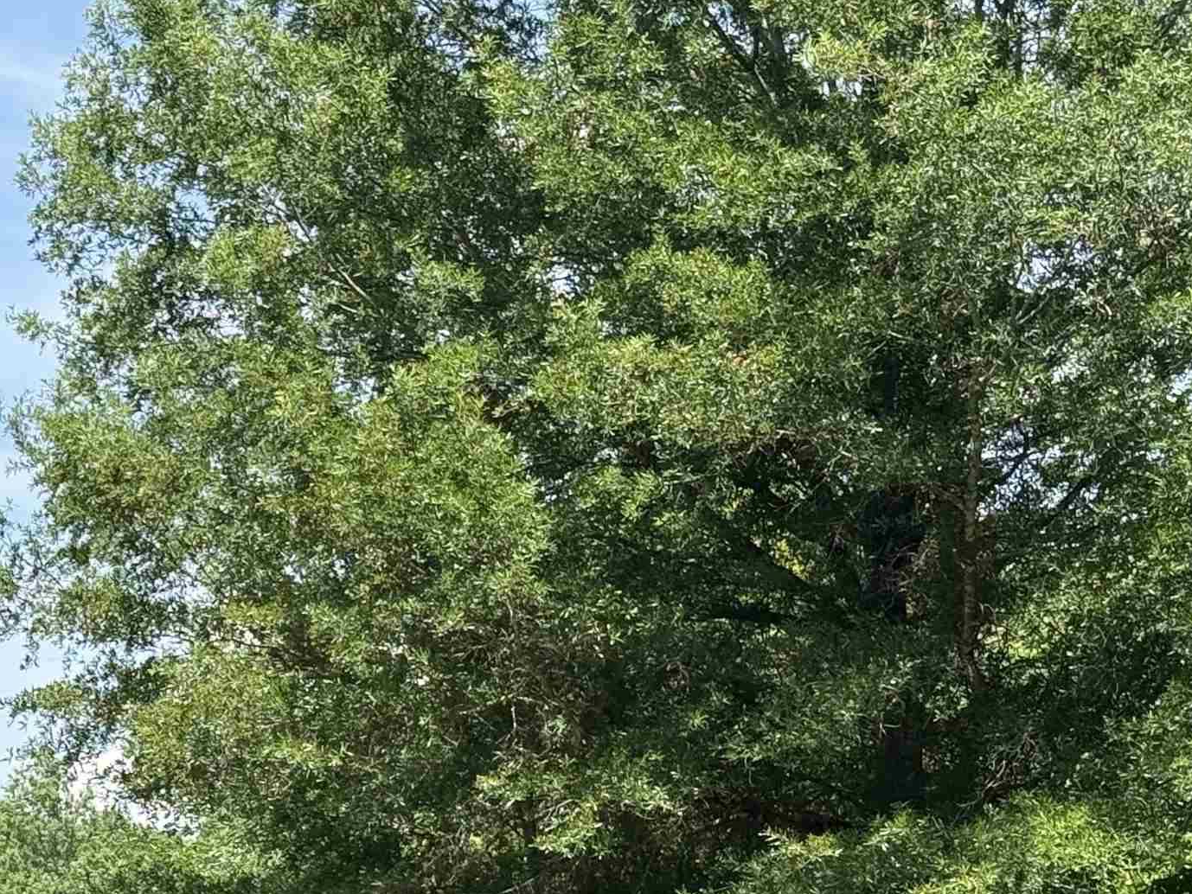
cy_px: 870
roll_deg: -1.5
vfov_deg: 13.7
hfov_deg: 17.8
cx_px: -70
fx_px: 3685
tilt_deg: +5.3
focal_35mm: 107
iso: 80
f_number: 1.78
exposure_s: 1/1838
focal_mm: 6.76
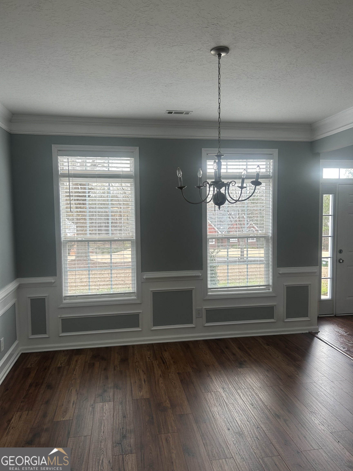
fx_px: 354
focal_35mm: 26
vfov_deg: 67.3
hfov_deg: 53.1
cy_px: 236
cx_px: 176
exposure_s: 1/130
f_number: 1.5
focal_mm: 5.7
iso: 32
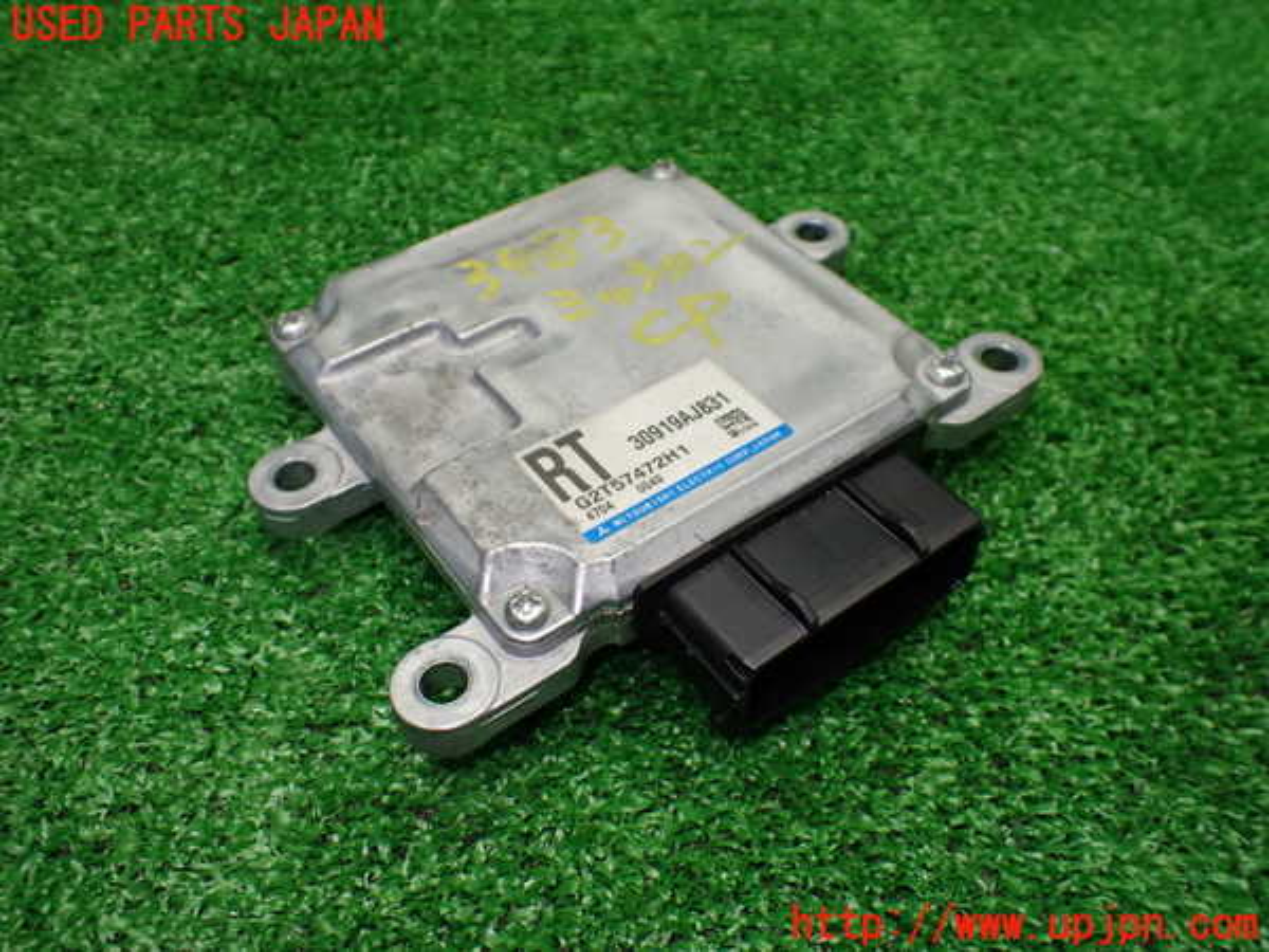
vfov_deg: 46.8
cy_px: 476
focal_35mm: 30
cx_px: 634
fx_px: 1100
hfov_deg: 60.0
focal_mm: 5.4
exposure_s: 1/125
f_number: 2.3
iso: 320
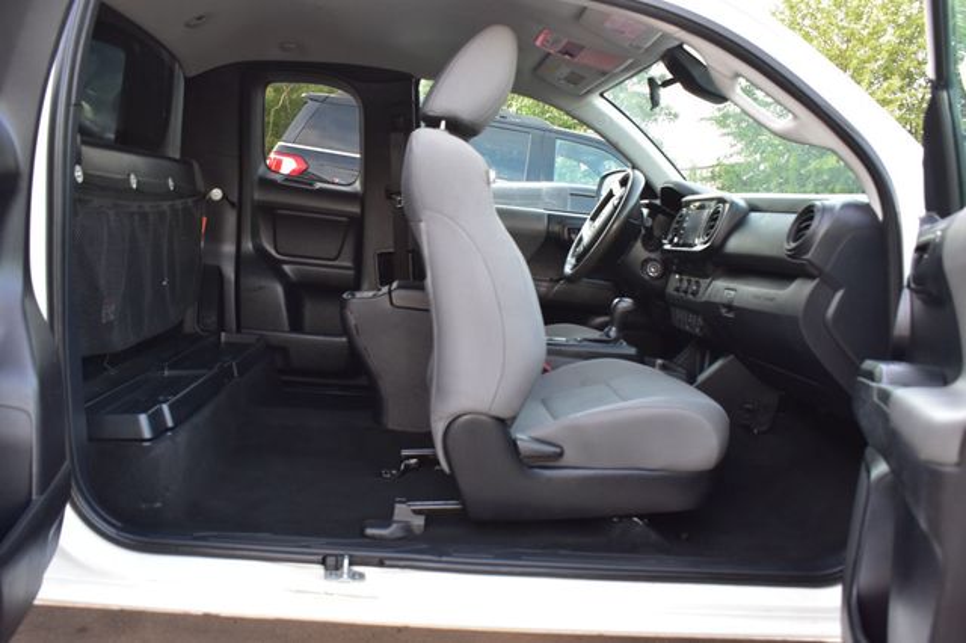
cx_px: 483
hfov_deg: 57.2
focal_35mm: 33
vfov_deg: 39.9
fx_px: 885
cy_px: 322
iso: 900
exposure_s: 1/15
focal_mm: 22
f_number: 6.3
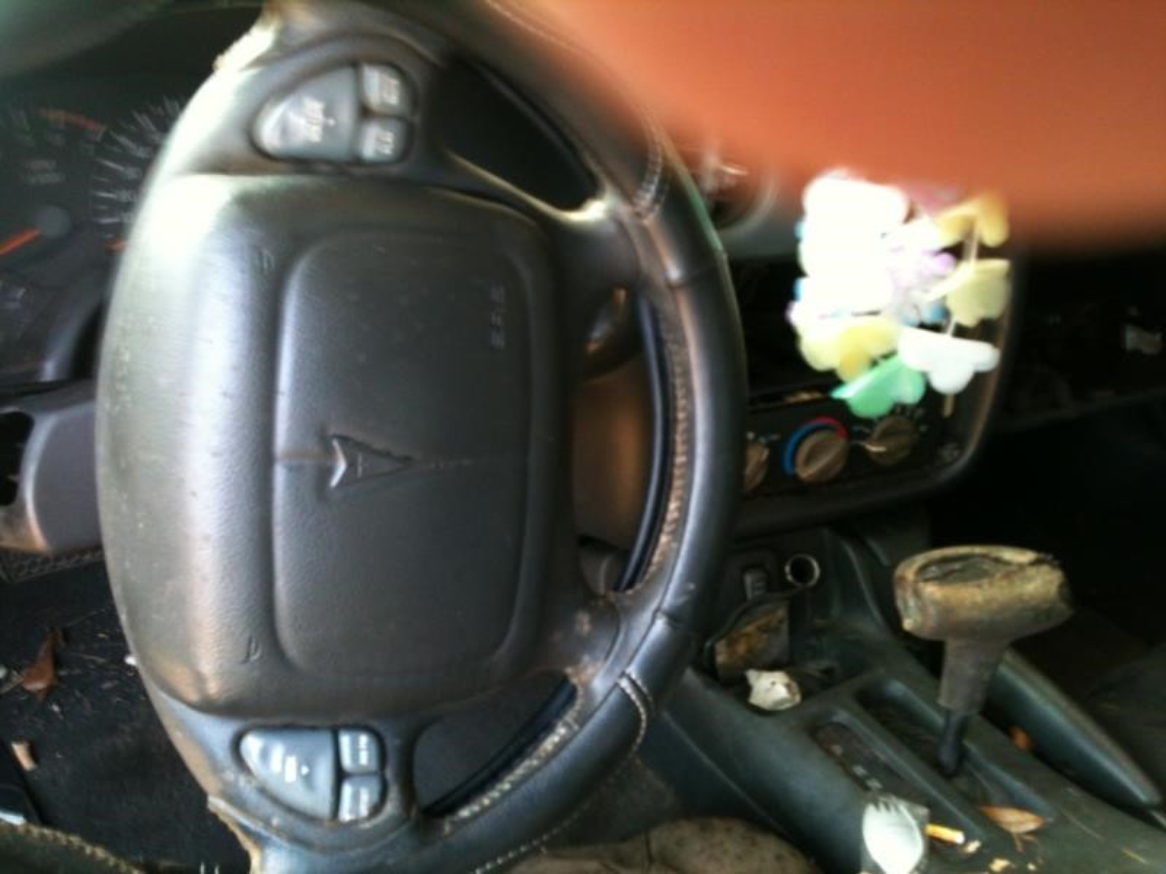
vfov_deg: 40.7
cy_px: 437
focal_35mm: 35
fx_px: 1179
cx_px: 583
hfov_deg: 52.6
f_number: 2.8
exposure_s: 1/17
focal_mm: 3.85
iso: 80
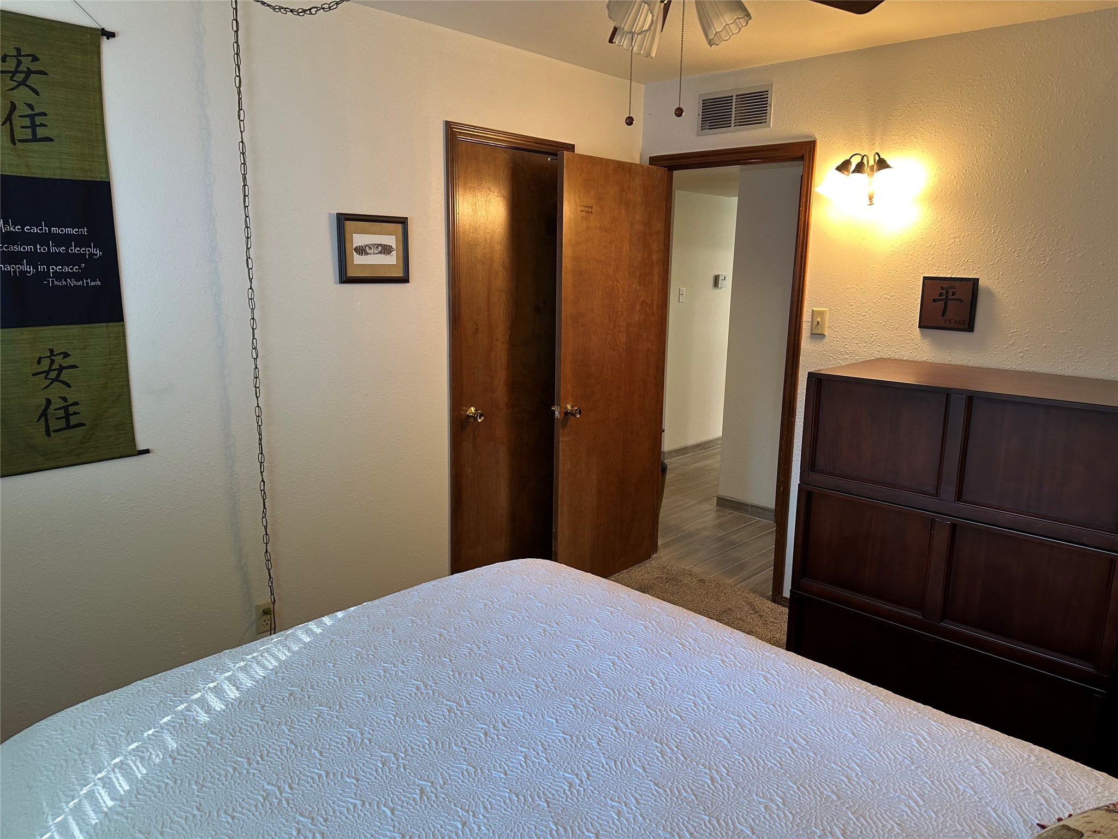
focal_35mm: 24
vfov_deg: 56.8
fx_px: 775
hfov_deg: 71.6
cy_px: 420
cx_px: 559
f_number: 1.78
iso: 125
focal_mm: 6.86
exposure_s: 1/60
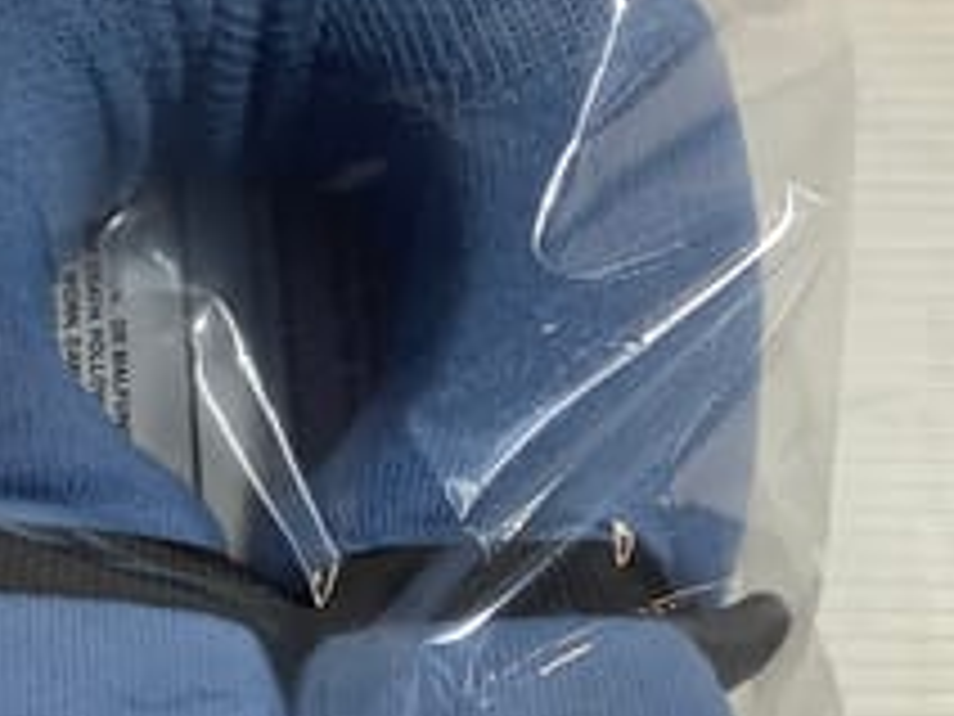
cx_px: 288
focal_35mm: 73
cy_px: 372
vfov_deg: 20.2
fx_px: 2012
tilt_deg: -69.0
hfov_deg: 26.5
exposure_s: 1/50
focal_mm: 3.3
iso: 125
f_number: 2.4
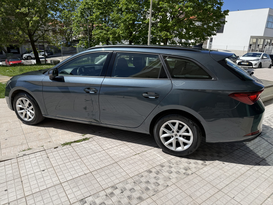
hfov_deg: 71.6
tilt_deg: -17.7
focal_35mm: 24
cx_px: 136
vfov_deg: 56.8
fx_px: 189
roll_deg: -2.2
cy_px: 102
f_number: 1.78
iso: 80
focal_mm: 6.76
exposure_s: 1/6173
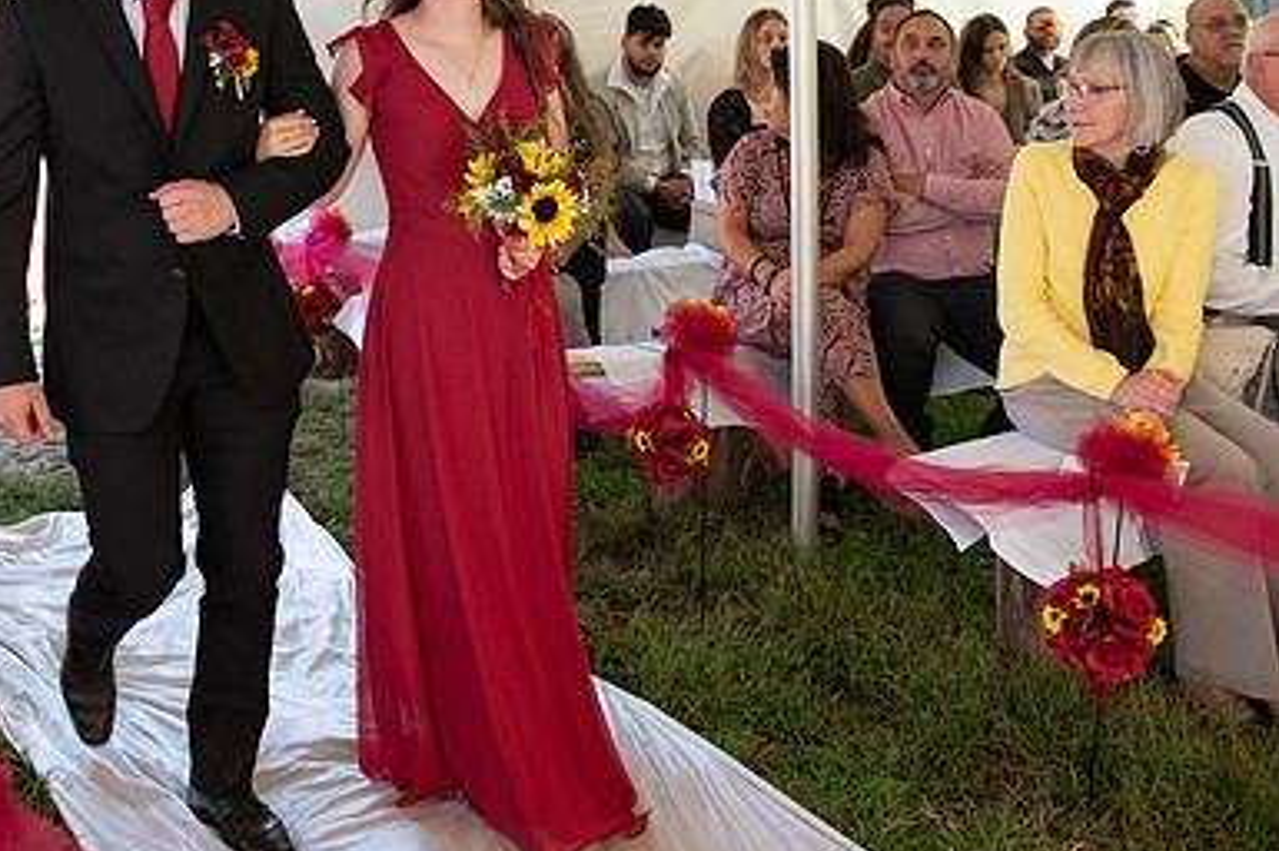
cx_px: 353
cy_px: 177
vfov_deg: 31.1
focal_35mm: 42
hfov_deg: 45.2
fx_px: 1491
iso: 320
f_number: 3.2
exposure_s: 1/200
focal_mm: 24
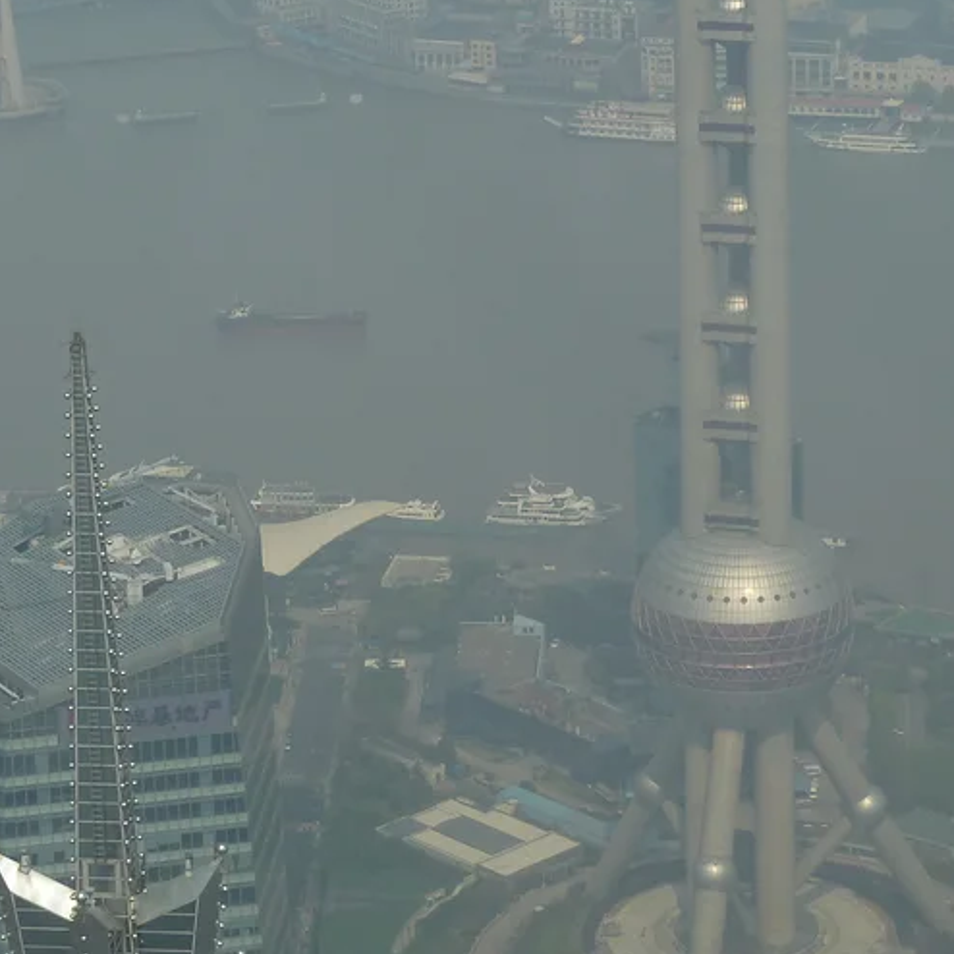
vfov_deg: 11.7
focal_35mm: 149
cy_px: 181
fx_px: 4646
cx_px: 394
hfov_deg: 11.7
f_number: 5
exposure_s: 1/400
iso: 80
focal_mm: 12.8
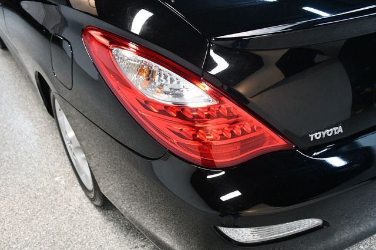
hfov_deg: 57.2
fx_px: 344
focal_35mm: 33
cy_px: 125
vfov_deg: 39.9
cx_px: 188
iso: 3200
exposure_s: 1/125
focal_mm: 22
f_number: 3.5
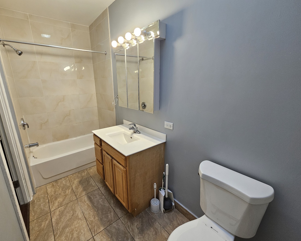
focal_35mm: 14
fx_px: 125
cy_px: 120
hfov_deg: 100.5
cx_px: 140
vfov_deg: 88.0
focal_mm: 2.2
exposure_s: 1/60
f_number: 2.2
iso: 64
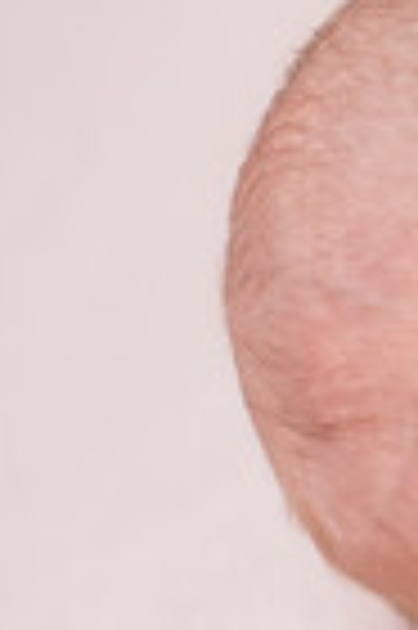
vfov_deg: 9.9
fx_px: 3614
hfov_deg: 6.1
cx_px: 1254
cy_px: 421
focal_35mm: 207
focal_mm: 50
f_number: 2.2
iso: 100
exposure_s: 1/200
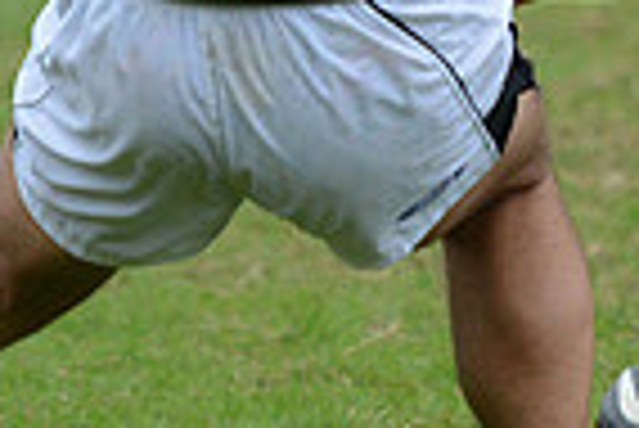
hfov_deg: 2.3
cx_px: 1107
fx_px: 15973
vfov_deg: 1.5
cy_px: -318
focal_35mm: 899
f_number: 4
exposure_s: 1/500
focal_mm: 220
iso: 2000
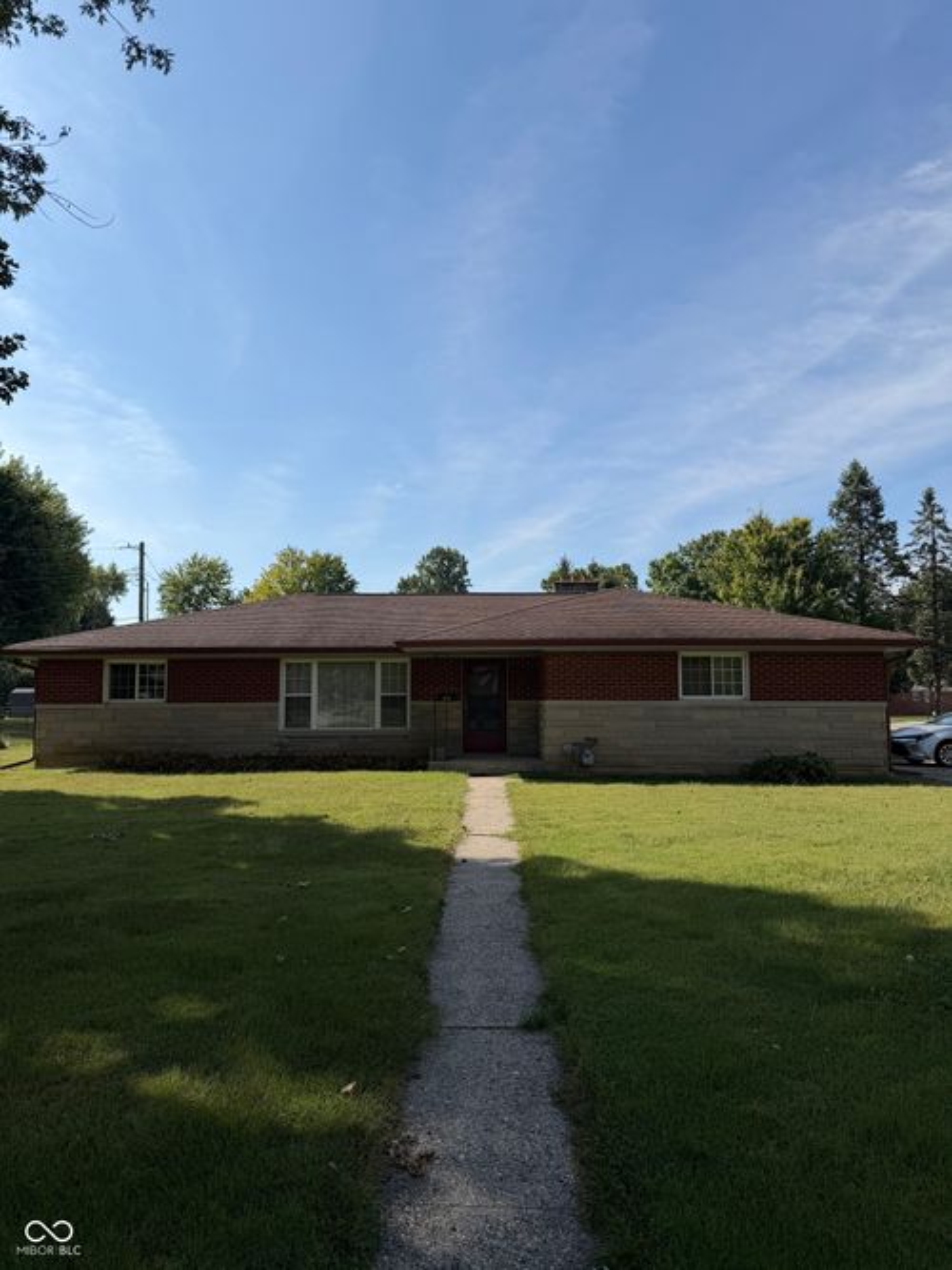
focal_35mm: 24
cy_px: 635
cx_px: 476
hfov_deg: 56.8
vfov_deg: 71.6
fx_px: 880
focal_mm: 6.76
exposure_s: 1/6173
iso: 80
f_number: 1.78
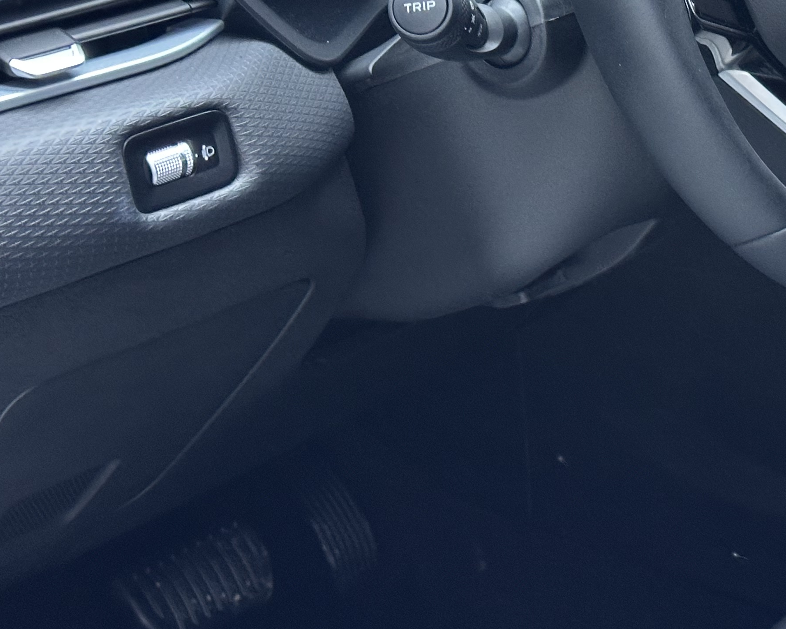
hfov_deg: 17.5
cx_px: 851
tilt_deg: -16.0
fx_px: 2466
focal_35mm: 106
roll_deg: -0.8
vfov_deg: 14.3
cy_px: -11
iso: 200
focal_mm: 6.86
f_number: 1.78
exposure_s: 1/33
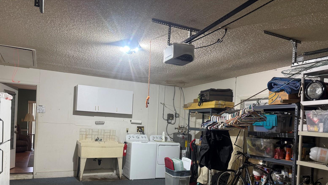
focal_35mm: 27
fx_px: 235
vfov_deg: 42.2
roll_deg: -3.1
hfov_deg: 69.8
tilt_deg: -1.2
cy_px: 126
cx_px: 159
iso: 200
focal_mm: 6.76
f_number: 1.78
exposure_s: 1/60
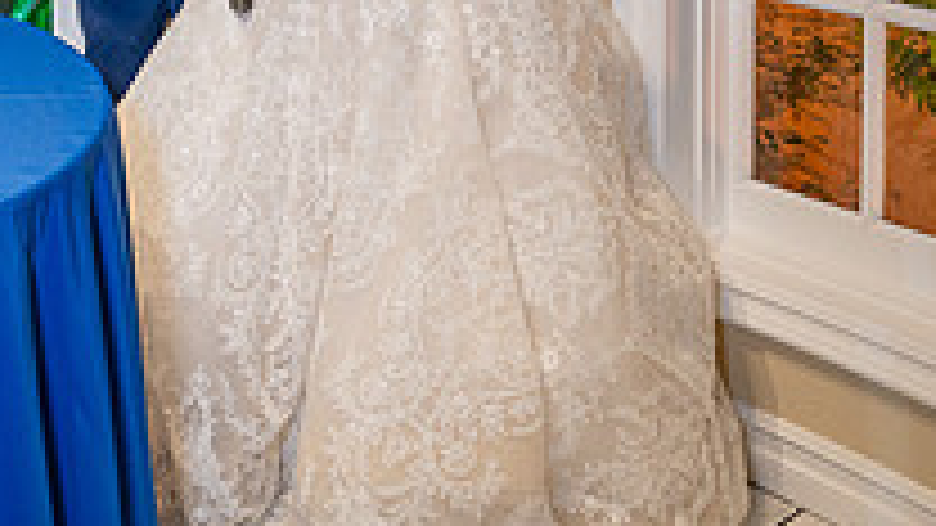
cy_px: -245
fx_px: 1737
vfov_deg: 15.9
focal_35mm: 70
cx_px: -54
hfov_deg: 27.9
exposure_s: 1/160
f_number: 3.2
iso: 640
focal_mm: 24
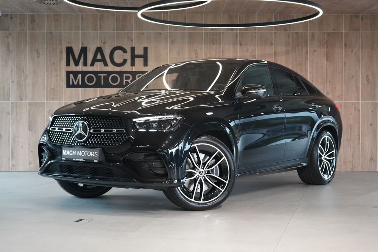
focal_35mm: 58
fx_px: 609
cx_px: 189
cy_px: 126
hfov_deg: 34.5
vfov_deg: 23.4
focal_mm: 58
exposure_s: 1/160
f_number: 5
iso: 6400
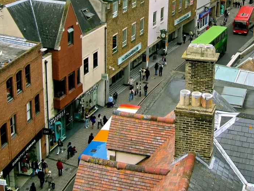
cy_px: 31
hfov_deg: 31.9
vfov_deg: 23.9
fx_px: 440
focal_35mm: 60
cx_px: 168
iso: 80
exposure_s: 1/125
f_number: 5.6
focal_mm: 5.8
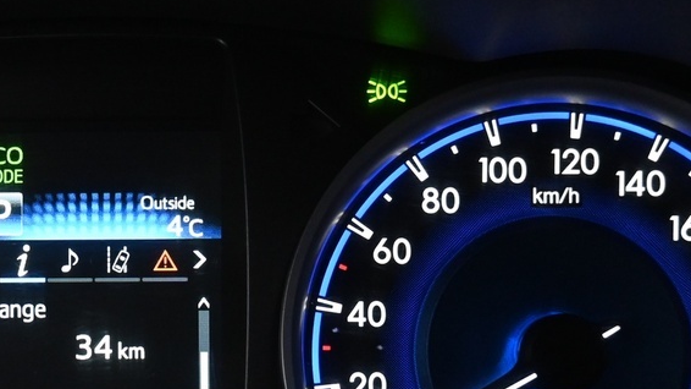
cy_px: 358
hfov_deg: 28.3
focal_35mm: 72
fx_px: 1319
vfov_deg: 16.5
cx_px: 79
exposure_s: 1/25
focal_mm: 16
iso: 1600
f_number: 3.5
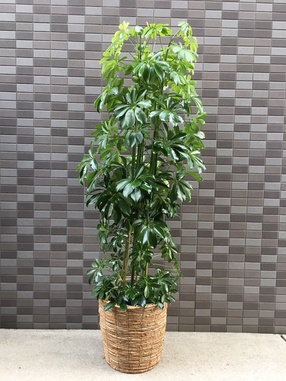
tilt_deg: -1.9
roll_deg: -1.6
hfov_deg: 48.2
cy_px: 190
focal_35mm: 29
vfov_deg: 61.7
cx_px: 143
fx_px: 319
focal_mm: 4.15
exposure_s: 1/30
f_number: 2.2
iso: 40
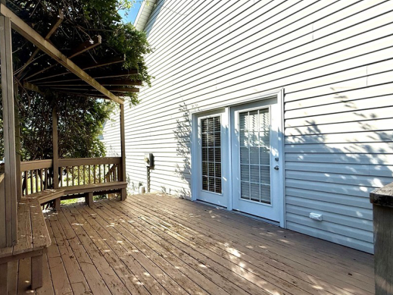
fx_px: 204
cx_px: 146
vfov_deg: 71.6
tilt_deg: +2.2
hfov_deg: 85.9
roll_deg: +1.5
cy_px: 148
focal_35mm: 18
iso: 50
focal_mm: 2.22
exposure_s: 1/3125
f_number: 2.2
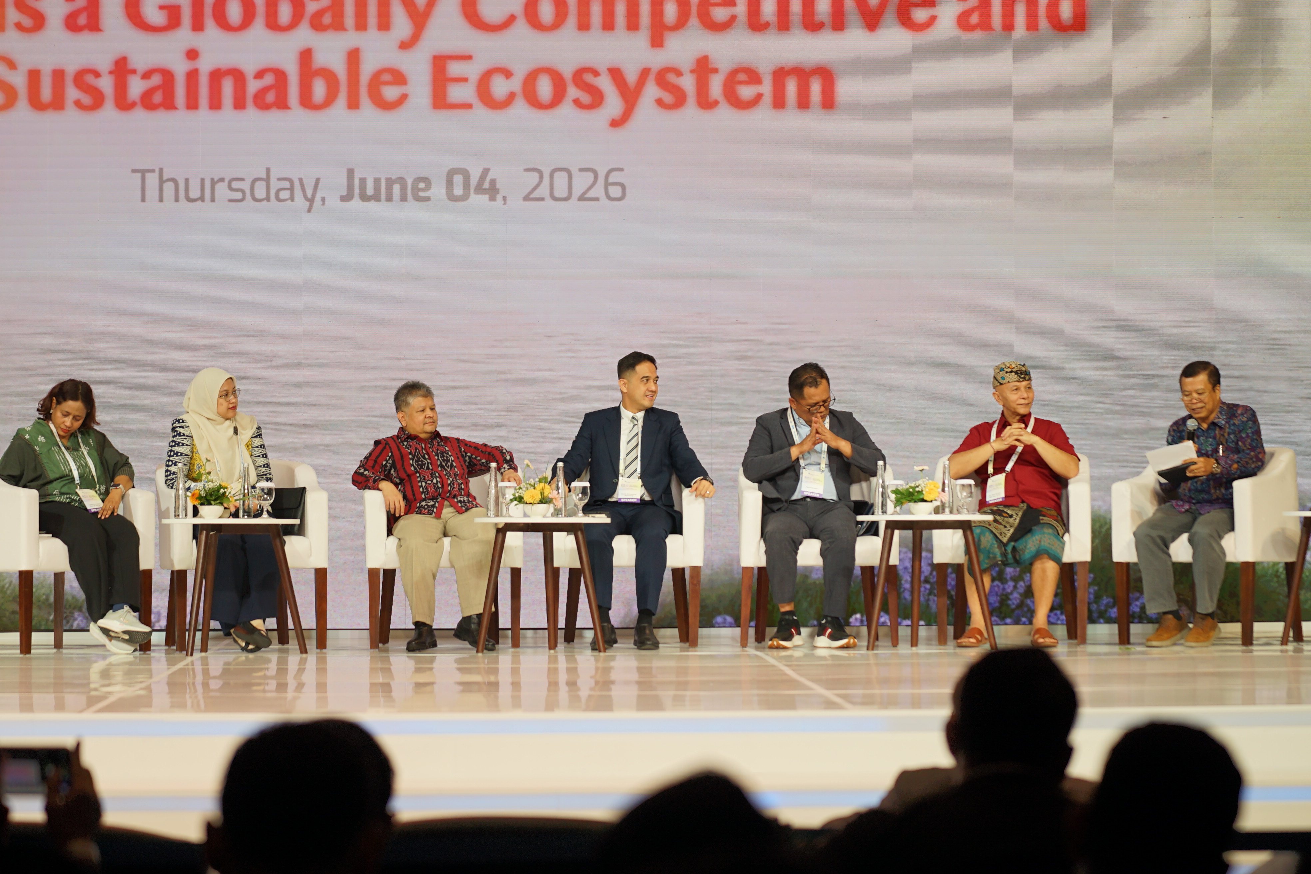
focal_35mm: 105
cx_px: 656
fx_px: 3823
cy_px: 437
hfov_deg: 19.5
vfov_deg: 13.0
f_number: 2.8
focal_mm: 70
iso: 160
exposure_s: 1/250
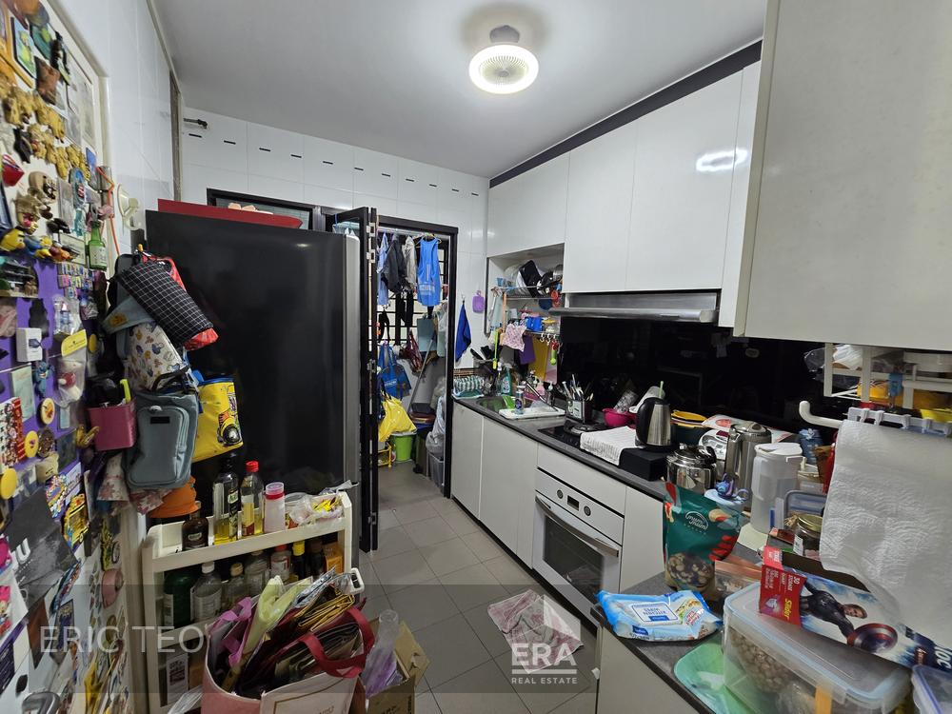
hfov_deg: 106.2
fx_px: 358
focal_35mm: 13
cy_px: 357
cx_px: 476
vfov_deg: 89.9
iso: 200
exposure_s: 1/50
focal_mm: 2.2
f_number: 2.2
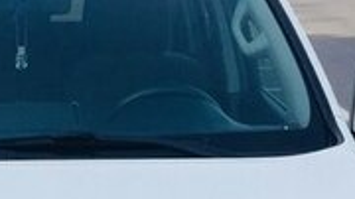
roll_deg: +0.5
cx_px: -12
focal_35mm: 116
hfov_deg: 18.0
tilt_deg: -19.9
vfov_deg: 9.9
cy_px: 358
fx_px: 1091
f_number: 2.2
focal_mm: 4.15
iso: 32
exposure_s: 1/1464
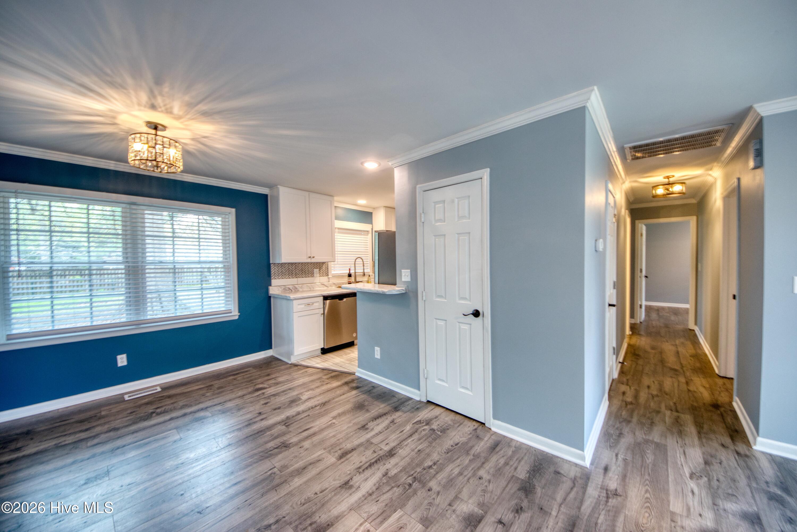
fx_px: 266
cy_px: 266
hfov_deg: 112.6
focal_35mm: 12
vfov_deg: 90.0
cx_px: 398
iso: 200
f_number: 9
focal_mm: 8
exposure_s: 1/6
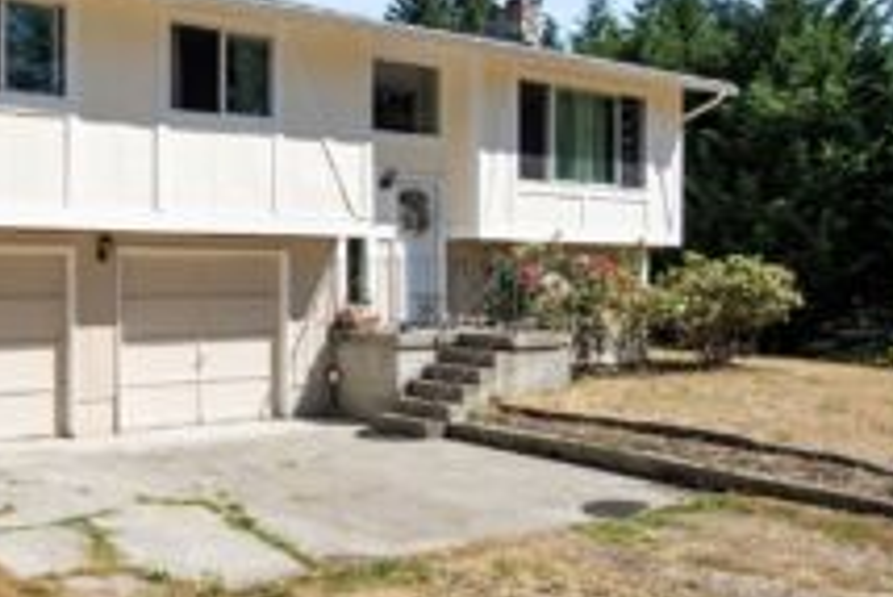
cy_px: 265
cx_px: 184
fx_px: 1067
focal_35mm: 43
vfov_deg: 31.2
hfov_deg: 43.4
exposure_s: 1/105
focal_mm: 15
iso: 160
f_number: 8
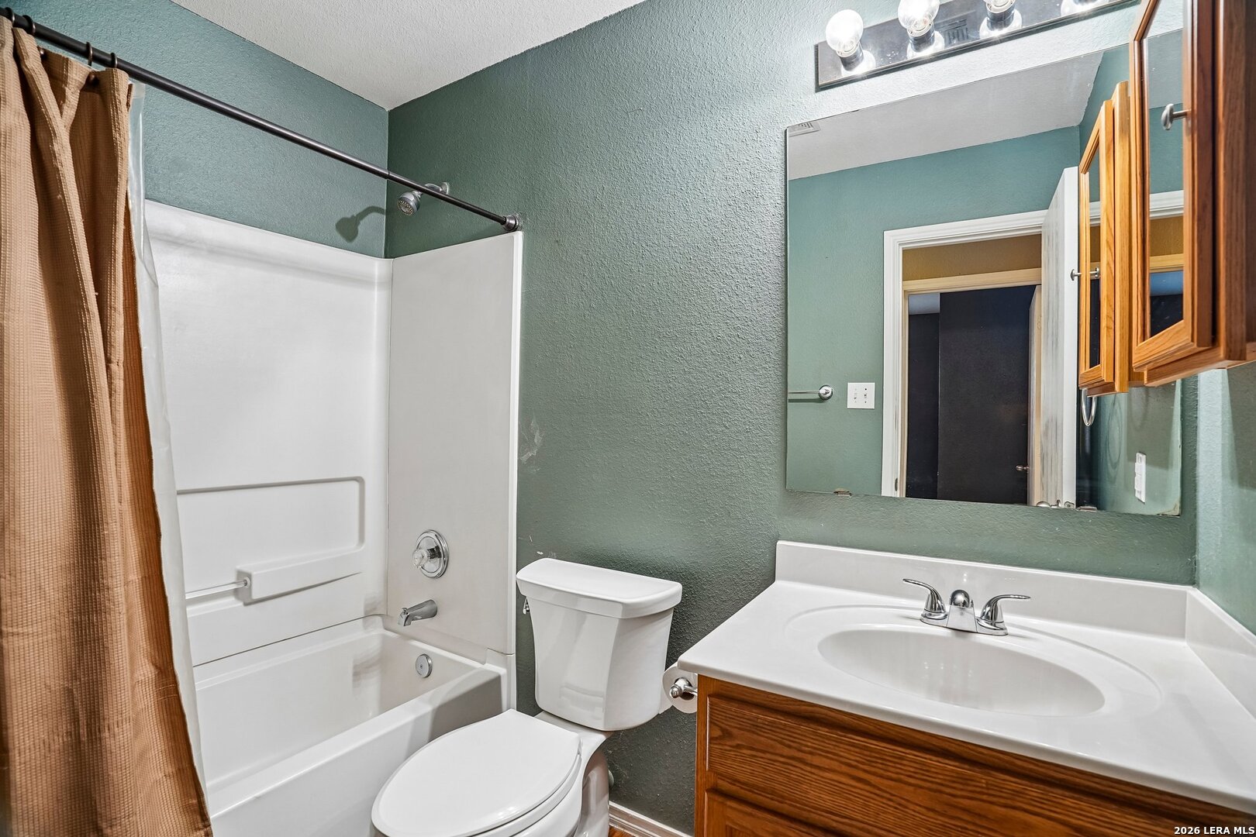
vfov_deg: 73.7
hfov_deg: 96.7
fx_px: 558
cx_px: 628
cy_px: 418
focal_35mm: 16
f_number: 8
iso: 400
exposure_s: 1/4
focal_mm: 16
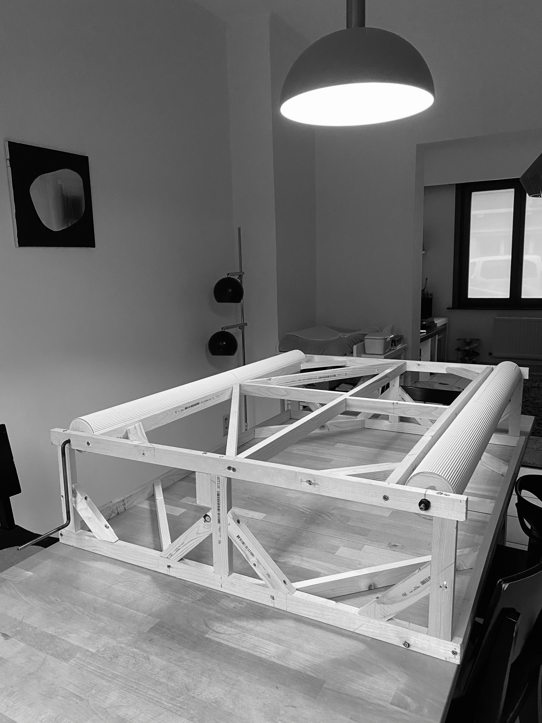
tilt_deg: -8.9
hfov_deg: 53.1
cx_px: 271
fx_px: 543
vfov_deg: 67.3
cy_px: 362
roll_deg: +1.6
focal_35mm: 26
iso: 250
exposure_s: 1/60
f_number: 1.8
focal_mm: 4.25
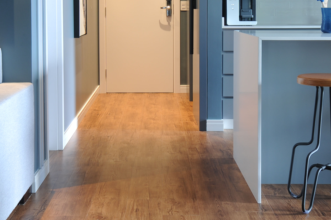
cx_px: 148
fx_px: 661
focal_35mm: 72
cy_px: 37
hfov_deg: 28.1
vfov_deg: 18.7
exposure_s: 1/1.6
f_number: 5.6
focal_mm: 24
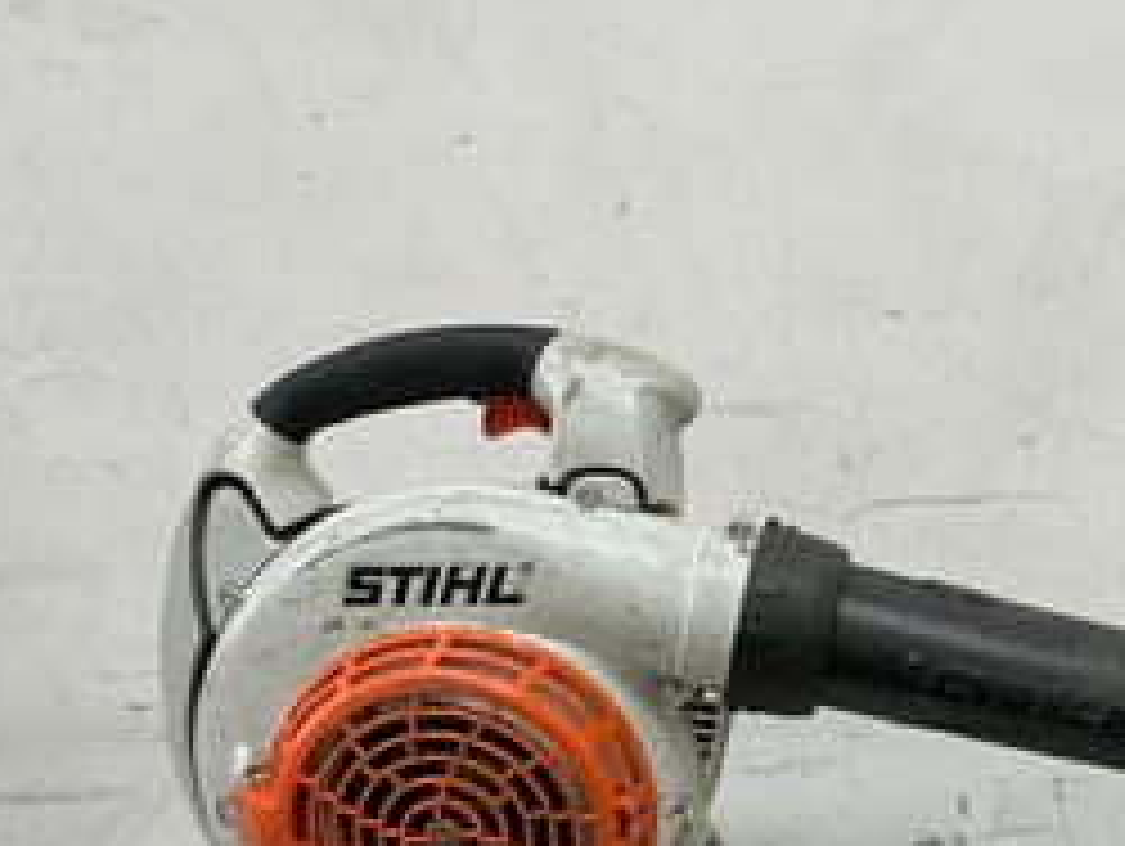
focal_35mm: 56
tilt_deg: -20.5
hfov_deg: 32.2
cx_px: 1062
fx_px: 1822
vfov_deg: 25.7
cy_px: 686
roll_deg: +2.3
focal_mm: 3
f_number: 1.8
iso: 64
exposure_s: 1/100
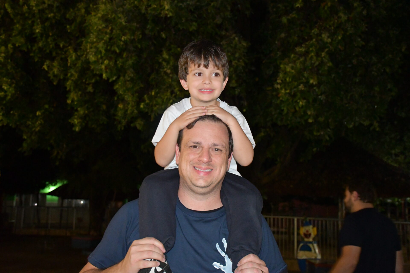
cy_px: 136
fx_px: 512
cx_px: 205
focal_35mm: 45
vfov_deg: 29.9
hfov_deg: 43.6
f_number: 4
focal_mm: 30
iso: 6400
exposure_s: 1/60
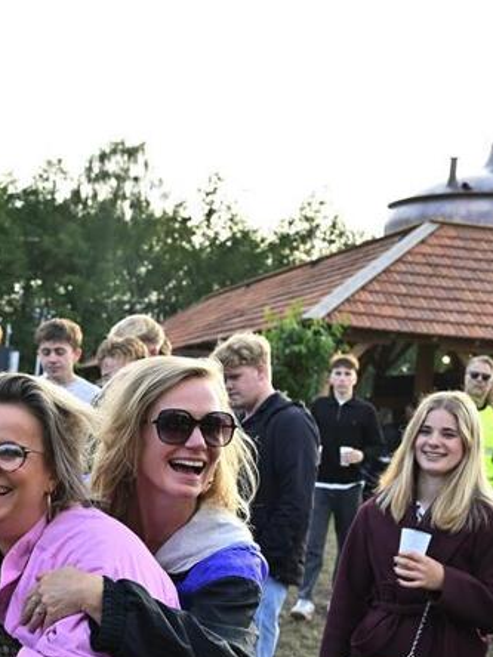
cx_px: 43
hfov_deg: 19.8
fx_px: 1386
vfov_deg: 26.6
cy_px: 428
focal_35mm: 73
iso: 250
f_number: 4
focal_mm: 34
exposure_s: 1/250
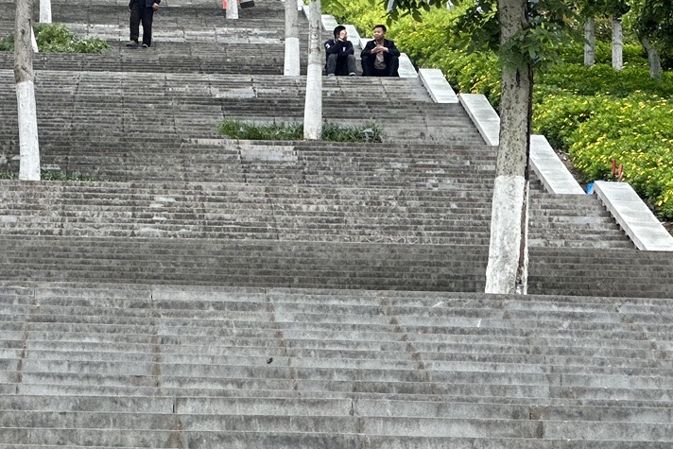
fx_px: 4207
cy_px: -193
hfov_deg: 9.1
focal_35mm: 225
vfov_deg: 6.0
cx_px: 304
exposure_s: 1/163
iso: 25
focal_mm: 9
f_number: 2.8
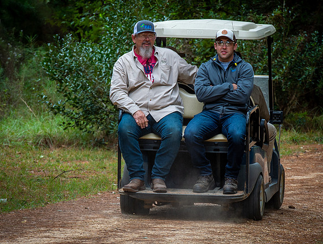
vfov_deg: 3.2
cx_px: 191
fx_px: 4300
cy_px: 160
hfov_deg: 4.3
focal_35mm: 460
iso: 320
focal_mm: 200
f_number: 7.1
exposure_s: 1/250
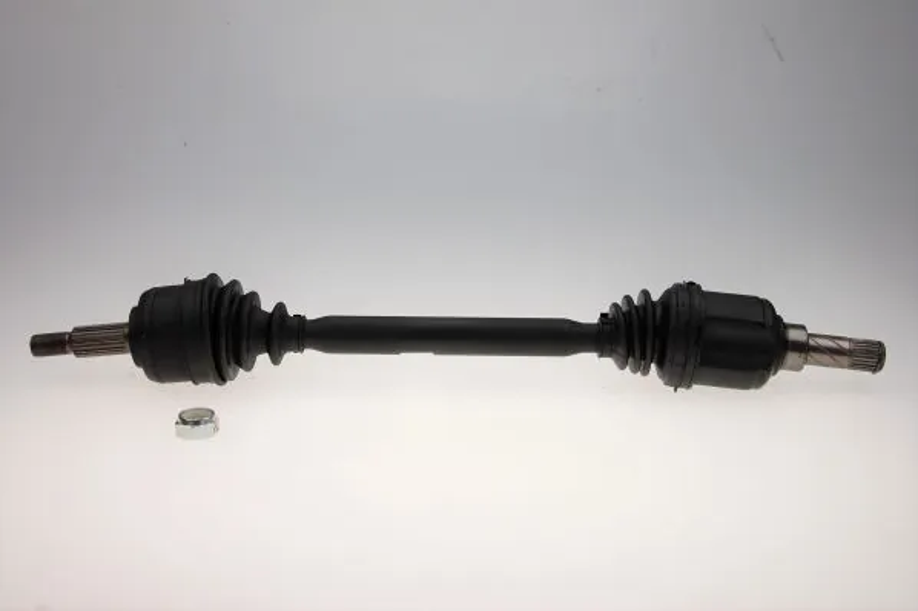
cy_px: 306
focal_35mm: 42
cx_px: 459
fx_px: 1070
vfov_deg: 31.9
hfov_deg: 46.4
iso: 200
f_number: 8
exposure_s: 1/250
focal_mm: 28
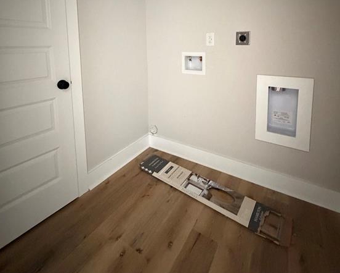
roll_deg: +0.3
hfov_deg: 83.3
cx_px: 172
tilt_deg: -5.6
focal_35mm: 19
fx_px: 191
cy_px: 65
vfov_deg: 66.0
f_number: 2.2
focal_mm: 2.22
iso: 1250
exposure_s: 1/52
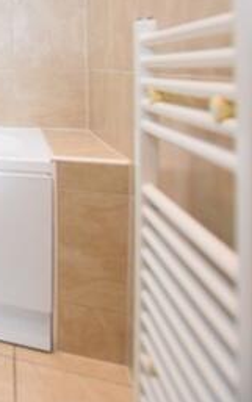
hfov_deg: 19.5
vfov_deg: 48.3
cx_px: -247
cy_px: 75
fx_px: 417
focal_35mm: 38
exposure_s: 1/80
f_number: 4.5
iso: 800
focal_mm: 10
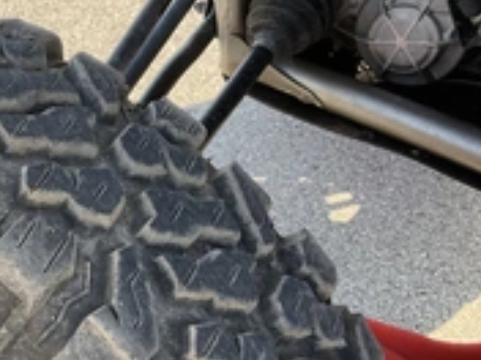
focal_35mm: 66
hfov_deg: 27.4
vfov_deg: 22.1
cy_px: 265
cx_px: -19
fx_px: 917
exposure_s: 1/309
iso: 25
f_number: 1.8
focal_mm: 3
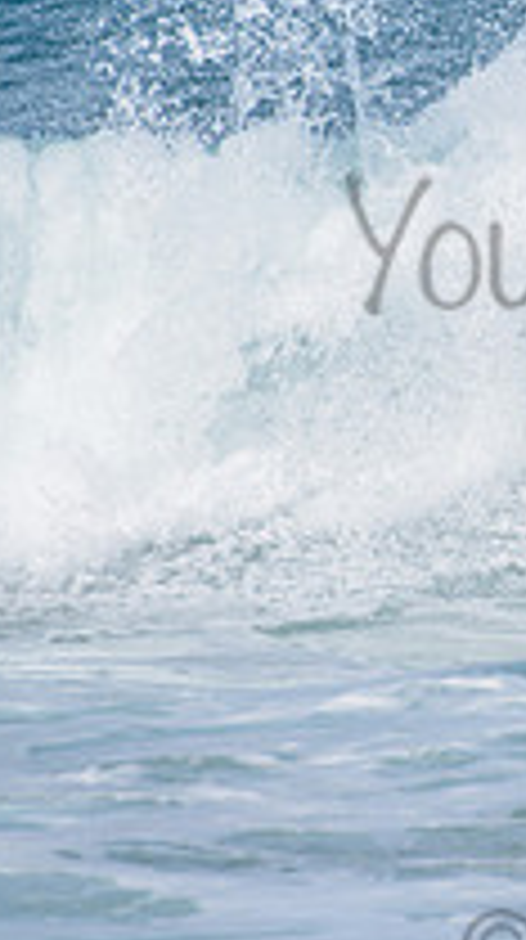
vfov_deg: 1.5
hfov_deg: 0.8
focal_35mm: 1457
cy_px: 205
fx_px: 36259
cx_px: 809
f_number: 6.3
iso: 250
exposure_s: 1/2500
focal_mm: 500
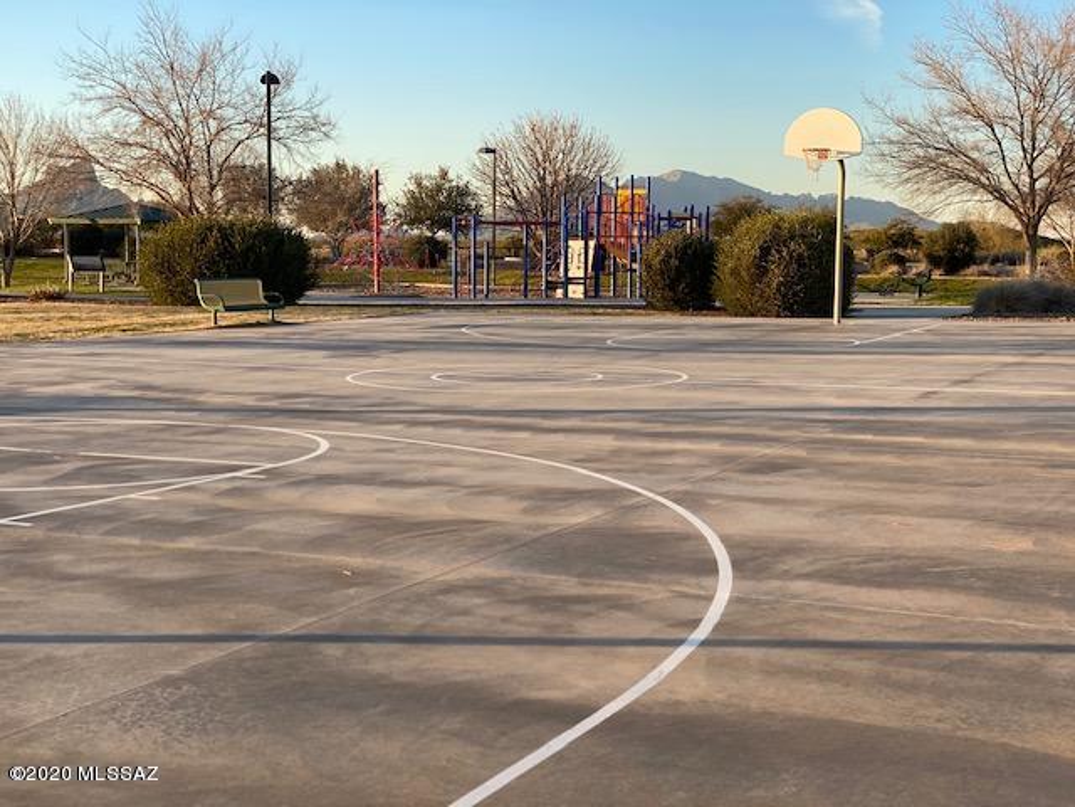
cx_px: 538
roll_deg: -1.7
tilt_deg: -6.4
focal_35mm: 52
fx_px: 1615
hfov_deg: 36.8
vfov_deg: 28.0
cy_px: 404
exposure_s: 1/396
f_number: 2
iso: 20
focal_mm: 6
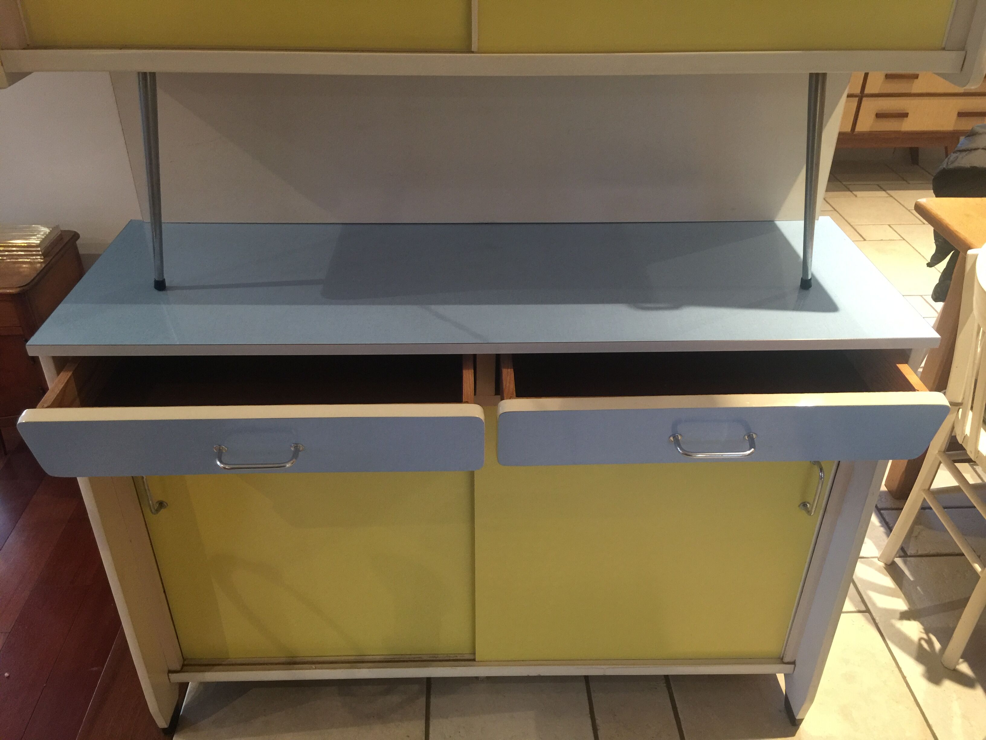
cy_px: 370
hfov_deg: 61.7
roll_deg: -2.1
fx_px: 826
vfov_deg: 48.2
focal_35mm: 29
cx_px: 493
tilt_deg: -33.4
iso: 100
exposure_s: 1/10
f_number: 2.2
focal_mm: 4.15
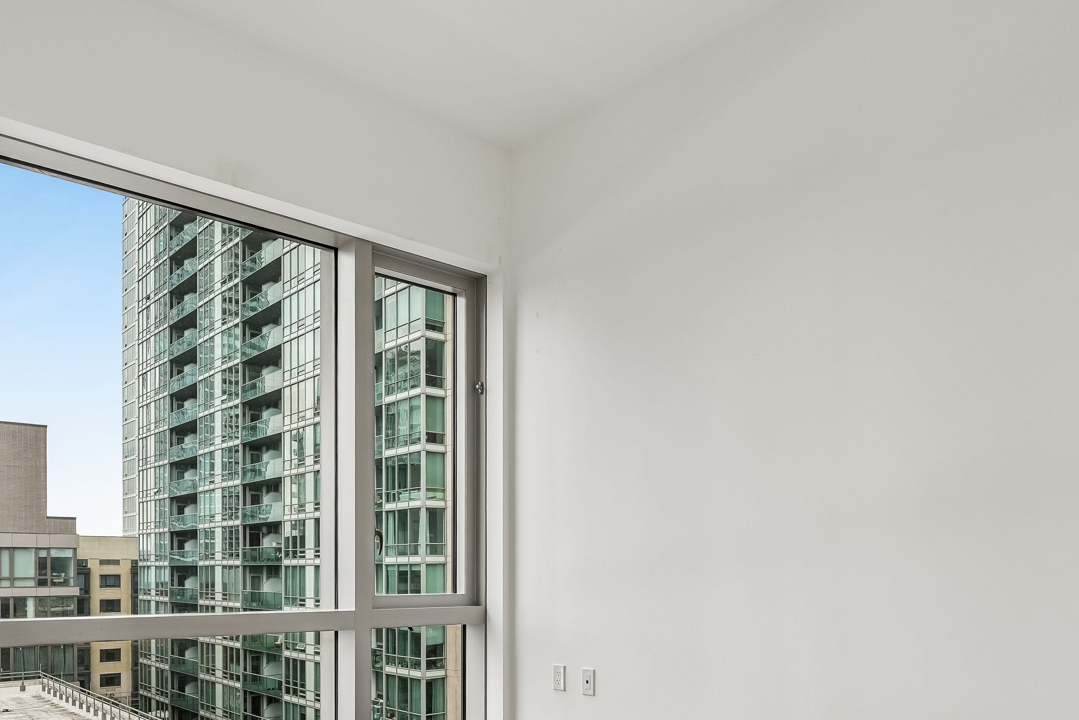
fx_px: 809
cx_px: 530
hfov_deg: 67.4
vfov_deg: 45.5
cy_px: 574
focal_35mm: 27
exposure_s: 1/125
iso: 250
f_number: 6.3
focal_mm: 14
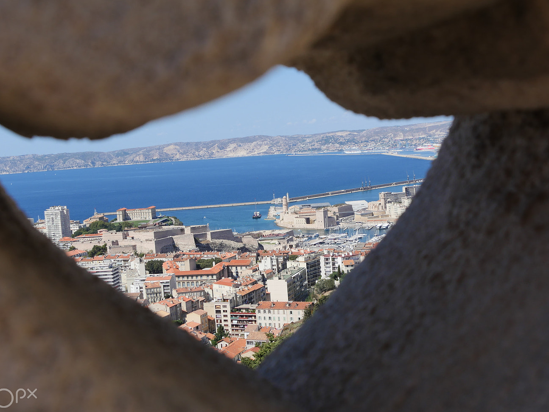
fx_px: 745
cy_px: 199
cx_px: 271
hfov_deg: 40.4
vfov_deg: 30.9
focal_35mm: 47
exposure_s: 1/400
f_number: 8
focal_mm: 19
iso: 200
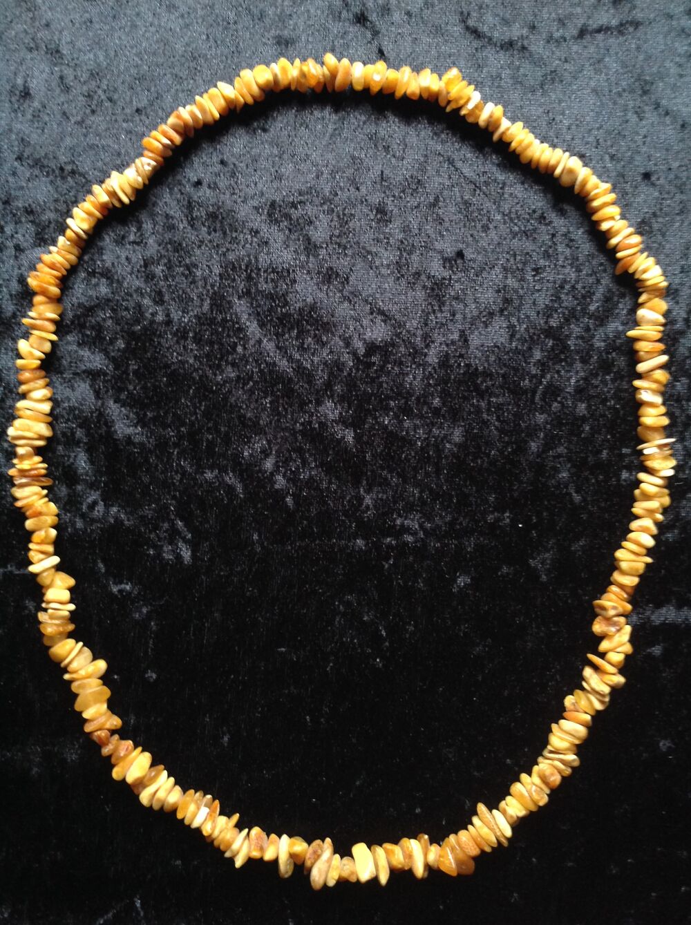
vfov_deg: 52.7
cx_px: 346
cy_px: 462
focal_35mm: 35
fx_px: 934
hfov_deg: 40.6
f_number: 2.4
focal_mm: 4.28
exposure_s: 1/15
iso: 200
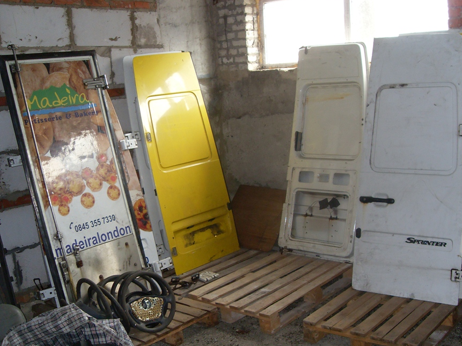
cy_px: 189
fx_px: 587
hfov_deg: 42.8
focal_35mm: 44
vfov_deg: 32.9
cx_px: 274
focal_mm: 6.3
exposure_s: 1/45
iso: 100
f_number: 2.8
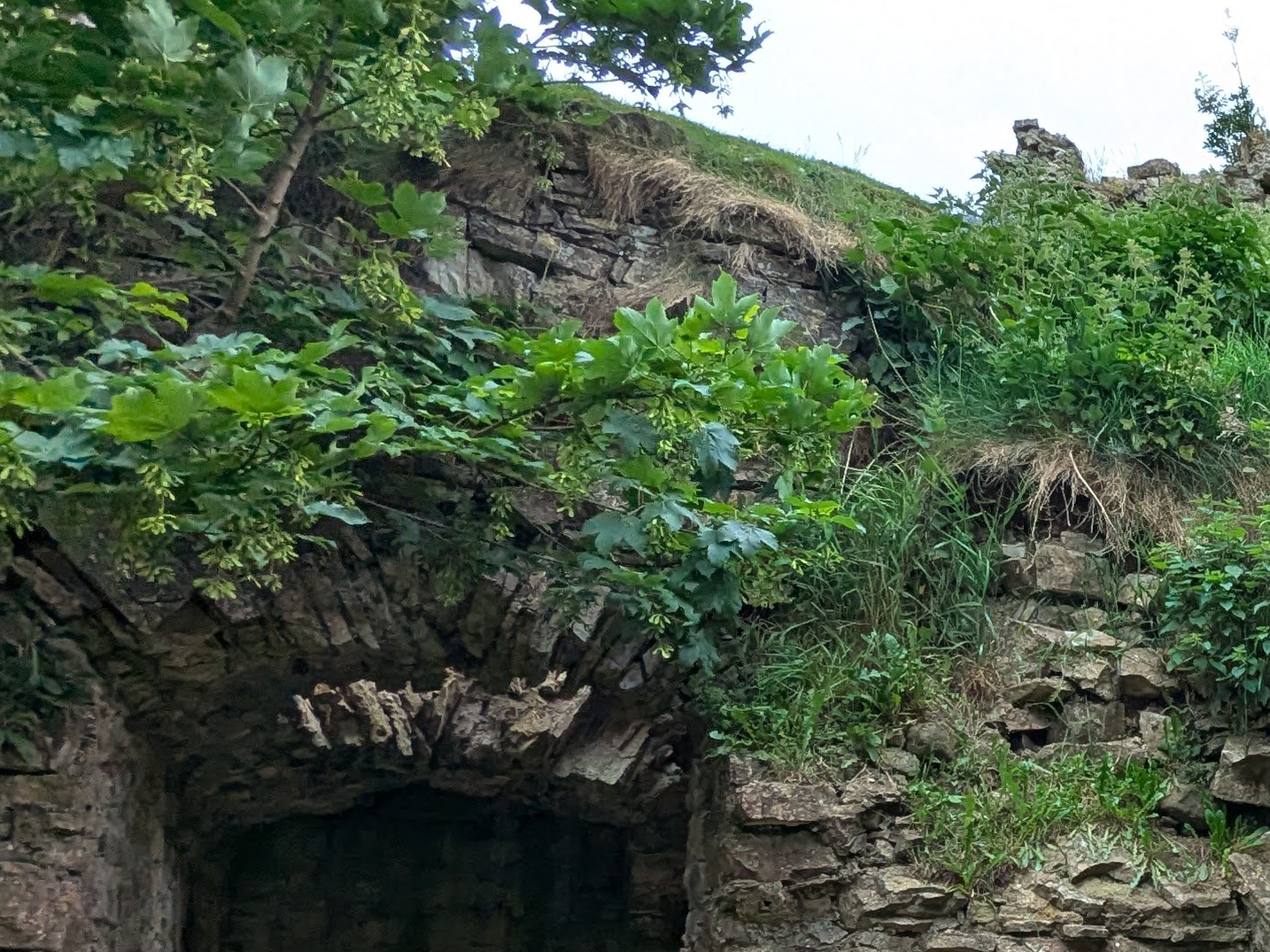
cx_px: 1548
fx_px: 1651
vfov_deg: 30.9
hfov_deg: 33.6
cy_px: 829
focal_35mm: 45
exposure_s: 1/495
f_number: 2.2
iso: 44
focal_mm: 2.35
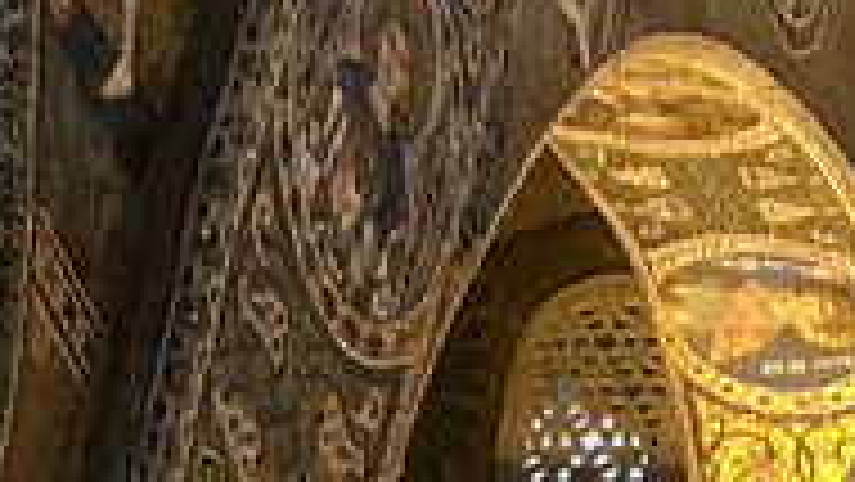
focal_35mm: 193
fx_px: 4377
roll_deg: +0.0
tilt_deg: +28.7
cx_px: 1935
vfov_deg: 5.9
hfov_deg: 10.0
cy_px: 1347
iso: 64
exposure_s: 1/17
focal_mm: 4
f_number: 1.8
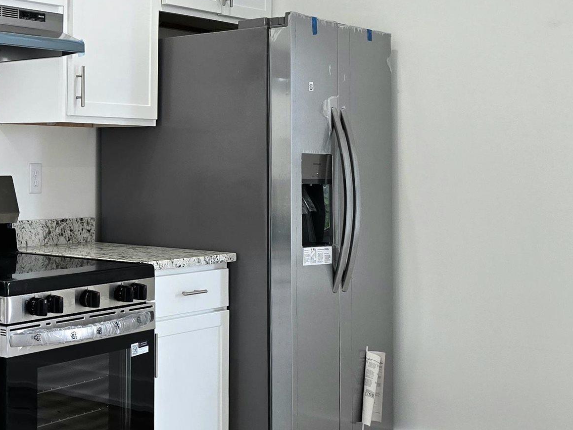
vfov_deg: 24.0
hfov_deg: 27.5
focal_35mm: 61
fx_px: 1010
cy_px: 161
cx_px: -132
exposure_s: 1/120
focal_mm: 6.3
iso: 64
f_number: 1.7
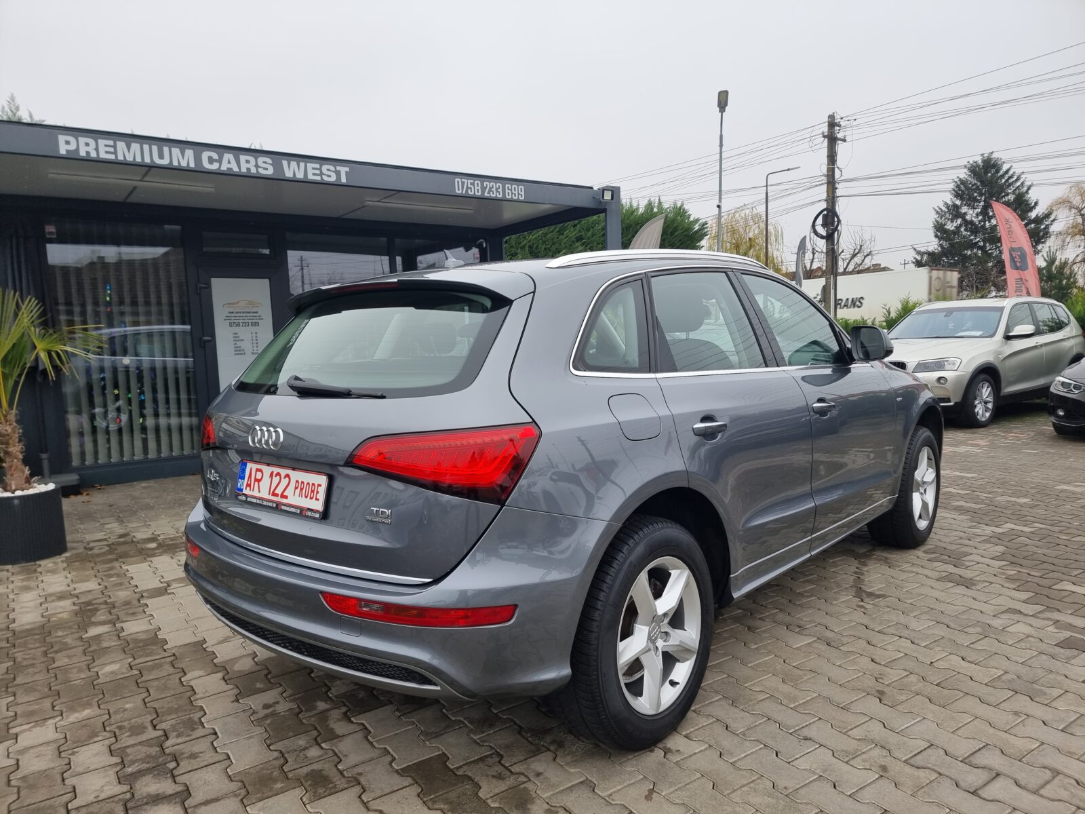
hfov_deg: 71.6
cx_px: 542
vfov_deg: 56.8
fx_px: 752
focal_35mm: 24
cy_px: 407
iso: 50
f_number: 1.8
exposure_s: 1/100
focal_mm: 6.7
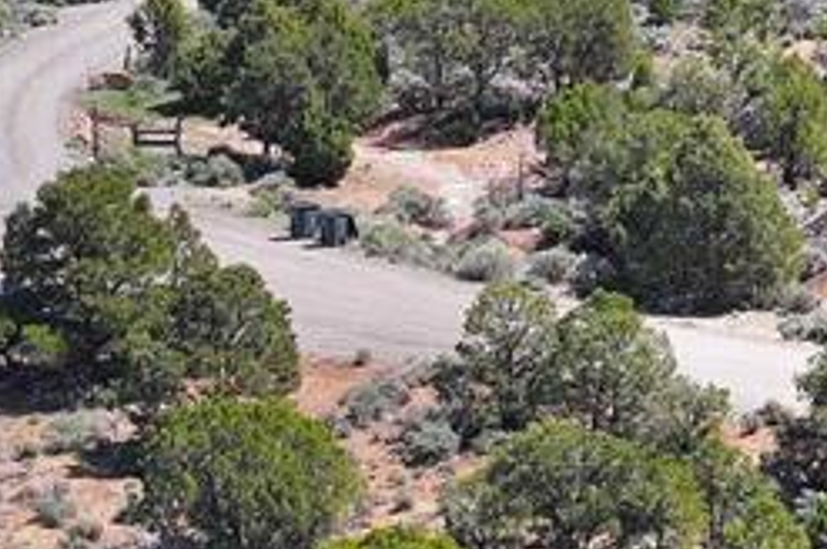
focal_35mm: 302
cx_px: 936
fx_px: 6928
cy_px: -720
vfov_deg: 4.4
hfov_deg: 6.8
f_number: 2.8
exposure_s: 1/1600
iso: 190
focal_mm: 19.35
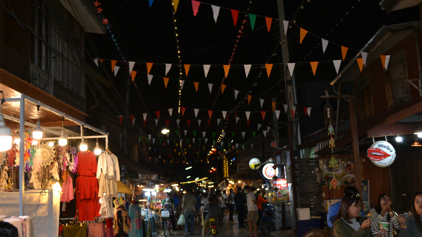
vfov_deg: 23.5
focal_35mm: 51
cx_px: 210
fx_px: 571
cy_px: 111
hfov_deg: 40.6
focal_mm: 32
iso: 720
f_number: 4.8
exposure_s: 1/60
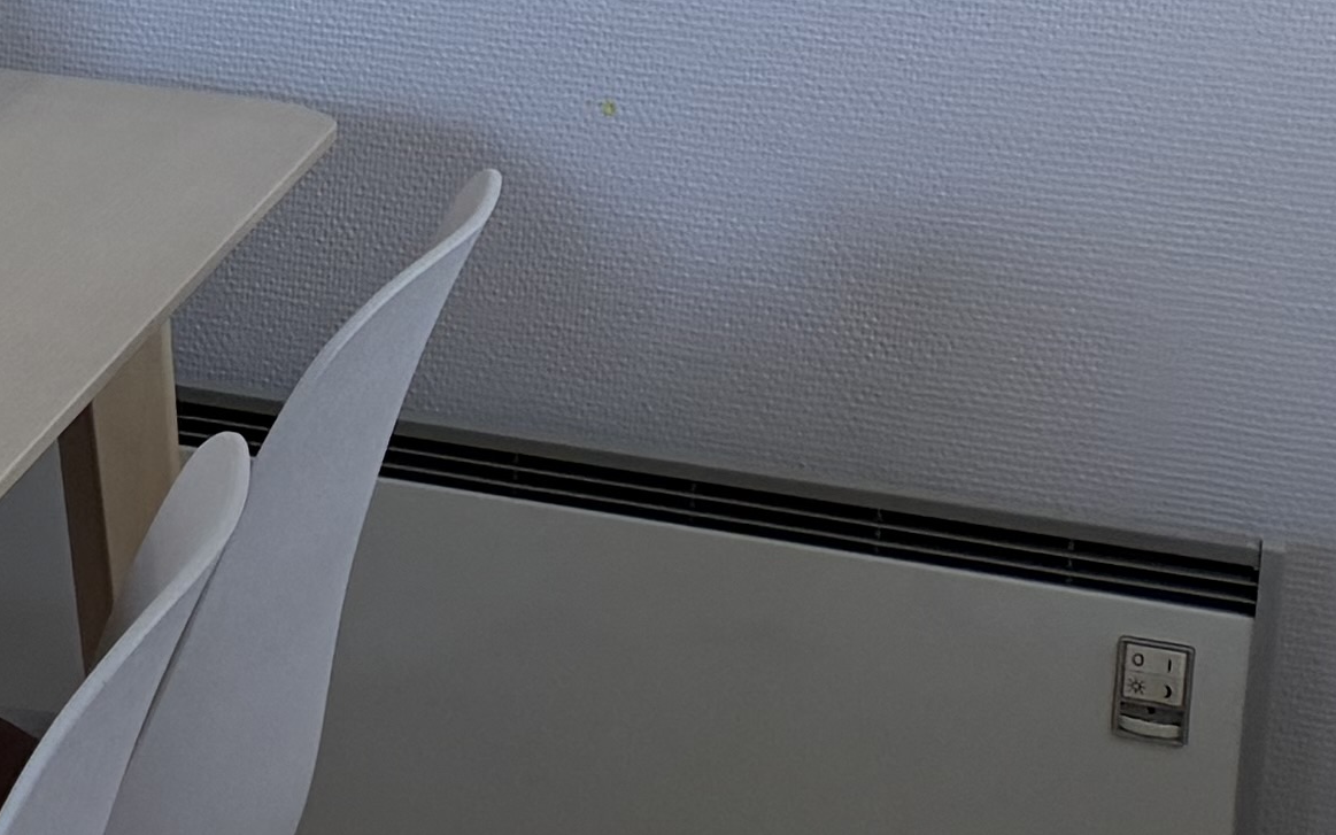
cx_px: -1870
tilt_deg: -9.3
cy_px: -358
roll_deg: +0.5
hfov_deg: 12.8
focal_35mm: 125
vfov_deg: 10.2
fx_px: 4552
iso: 80
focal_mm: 6.76
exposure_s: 1/176
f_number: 1.78
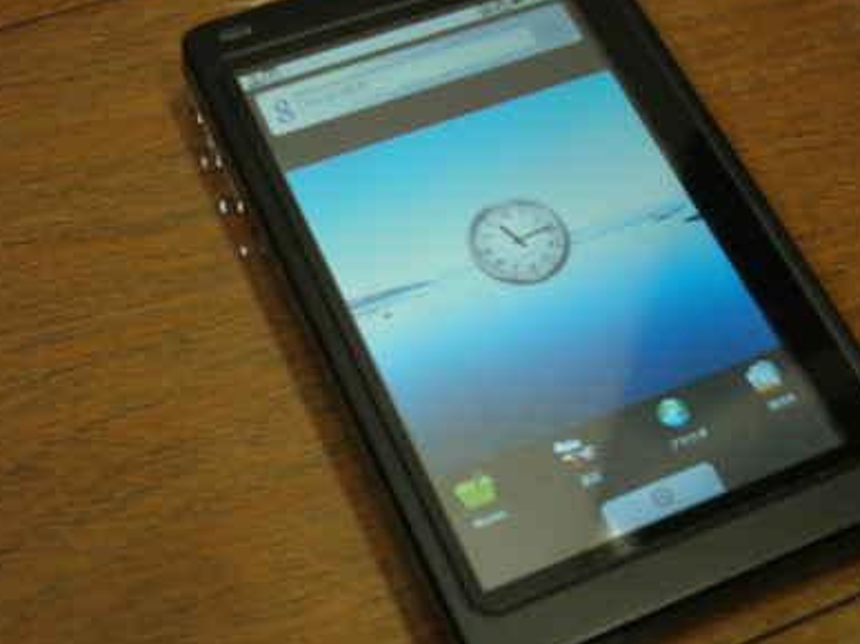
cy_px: 282
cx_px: 484
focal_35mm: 71
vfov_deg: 20.7
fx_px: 1763
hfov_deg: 27.4
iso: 64
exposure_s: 1/5.6
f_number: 3.5
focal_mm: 12.7
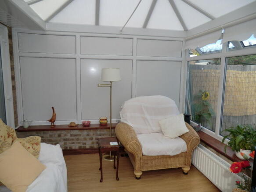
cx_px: 128
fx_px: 177
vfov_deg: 56.8
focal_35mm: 24
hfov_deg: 71.6
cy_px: 96
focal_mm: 4.3
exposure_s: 1/250
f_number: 3.2
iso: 64
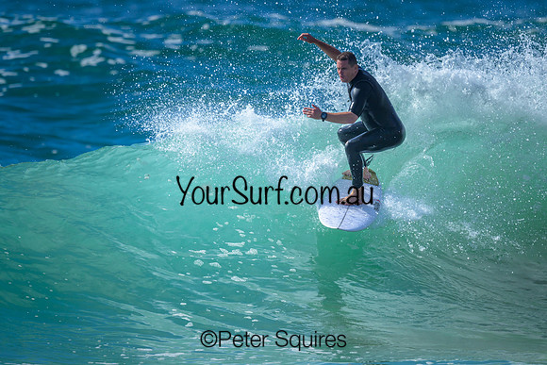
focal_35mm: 1099
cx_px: 290
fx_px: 16702
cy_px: 205
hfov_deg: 1.9
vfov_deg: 1.3
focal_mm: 800
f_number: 6.3
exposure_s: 1/2000
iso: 250
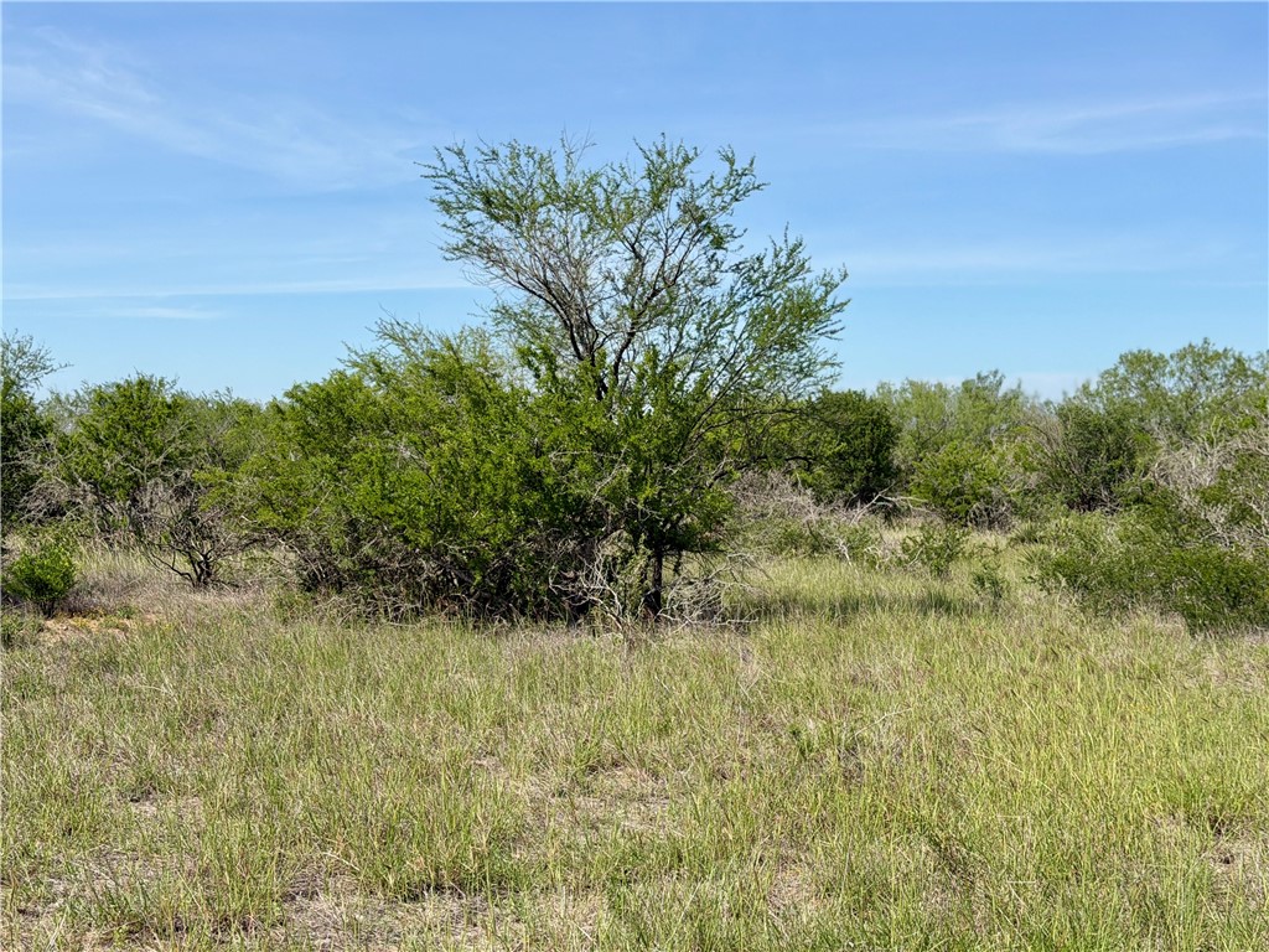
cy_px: 476
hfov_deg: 39.7
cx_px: 634
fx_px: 1760
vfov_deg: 30.3
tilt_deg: -1.0
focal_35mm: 48
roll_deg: +0.7
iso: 64
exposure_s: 1/4878
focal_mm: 6.76
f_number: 1.78
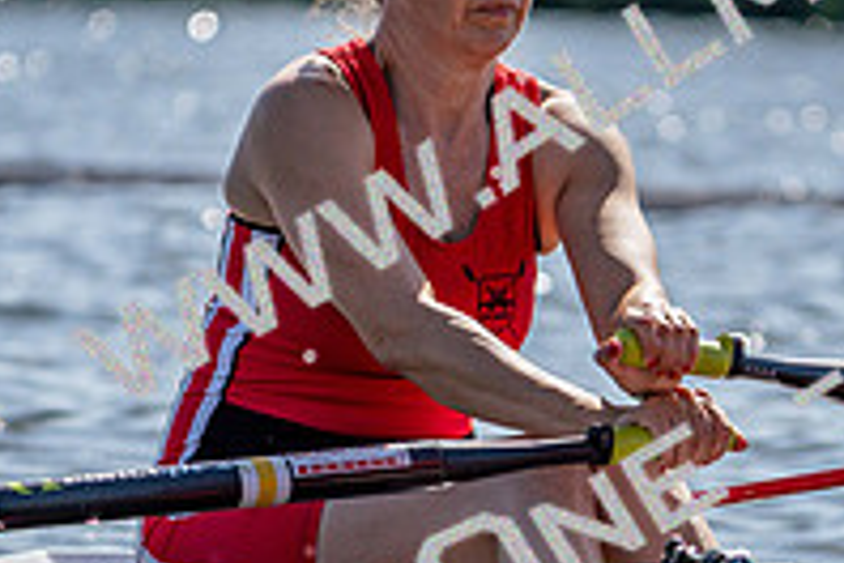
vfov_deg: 2.3
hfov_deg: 3.5
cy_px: 412
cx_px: 601
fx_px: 13855
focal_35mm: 591
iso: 250
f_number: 5.6
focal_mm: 202
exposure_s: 1/2000
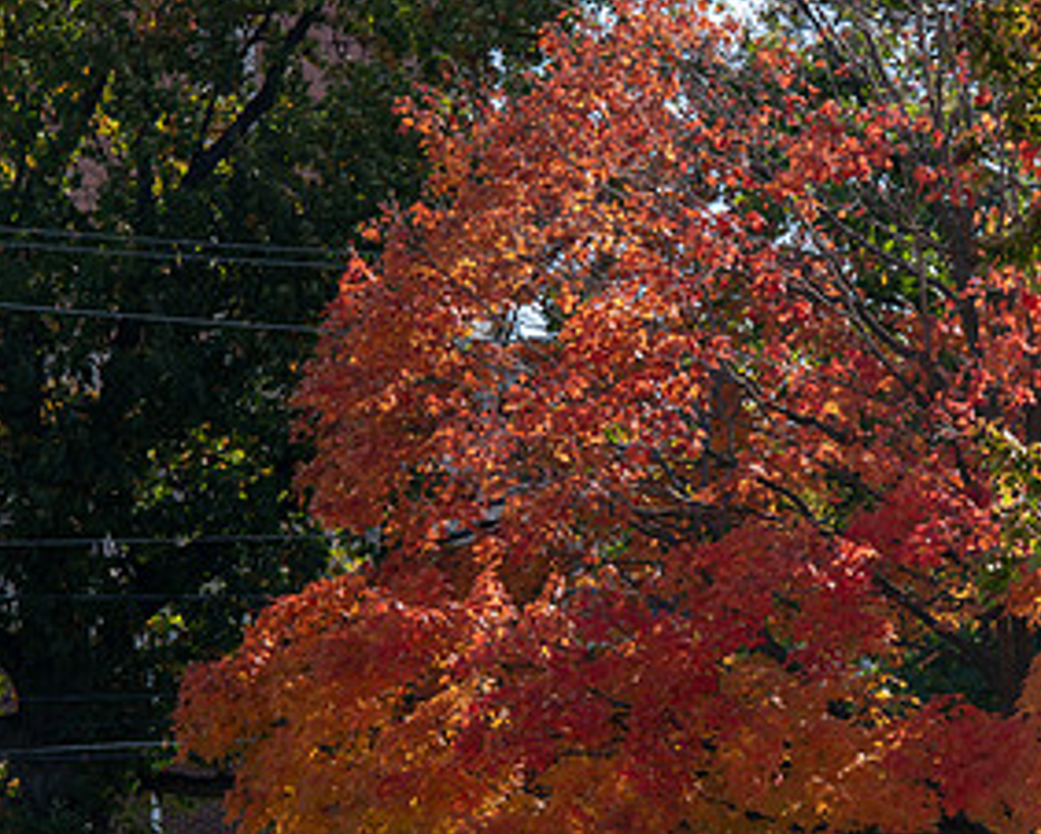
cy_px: 574
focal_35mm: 299
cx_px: 927
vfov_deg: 5.2
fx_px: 9218
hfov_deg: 6.5
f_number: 6.3
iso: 160
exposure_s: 1/500
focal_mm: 155
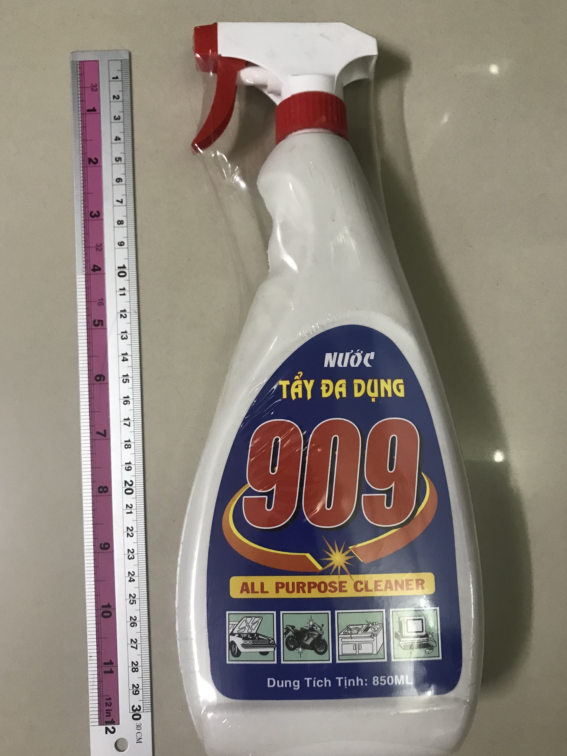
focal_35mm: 29
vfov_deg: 61.7
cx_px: 282
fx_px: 633
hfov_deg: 48.2
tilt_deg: -85.9
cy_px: 381
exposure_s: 1/17
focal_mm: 3.99
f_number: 1.8
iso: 80
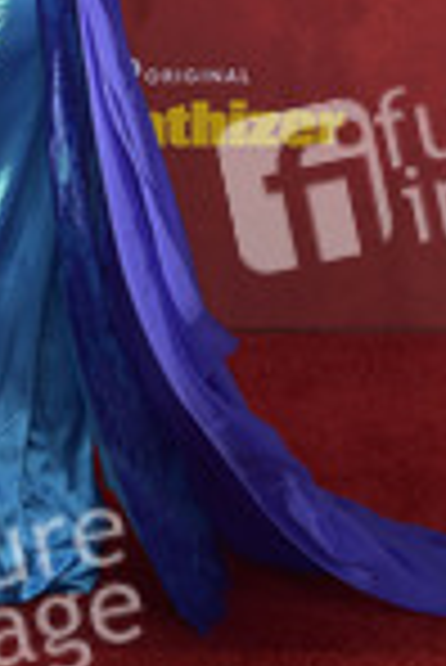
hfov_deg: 13.2
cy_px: -58
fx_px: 1909
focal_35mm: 103
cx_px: 43
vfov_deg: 19.0
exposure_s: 1/1600
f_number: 6.3
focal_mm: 38
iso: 640
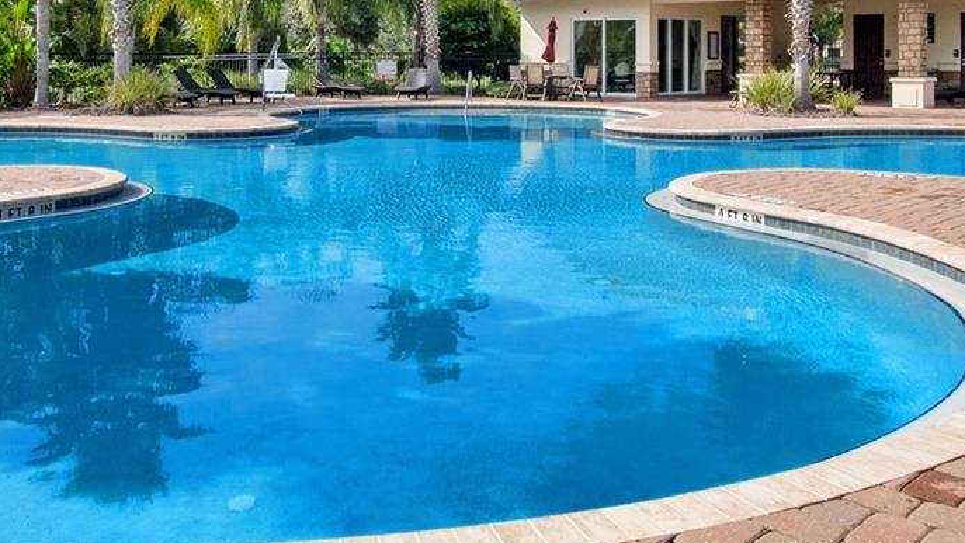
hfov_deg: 51.5
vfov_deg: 29.2
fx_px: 998
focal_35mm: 39
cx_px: 447
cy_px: 52
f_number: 8
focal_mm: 11
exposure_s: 1/1000
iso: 400
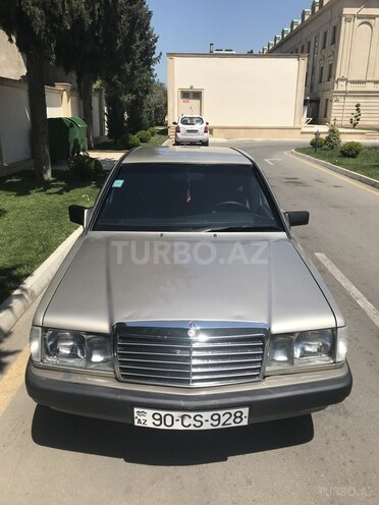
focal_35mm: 28
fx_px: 409
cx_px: 190
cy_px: 252
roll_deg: -0.8
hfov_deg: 49.7
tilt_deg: -17.0
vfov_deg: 63.4
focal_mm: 3.99
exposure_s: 1/3096
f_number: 1.8
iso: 20
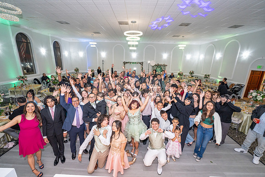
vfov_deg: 81.2
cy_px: 88
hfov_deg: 104.2
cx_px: 132
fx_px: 103
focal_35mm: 14
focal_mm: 14
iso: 1250
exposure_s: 1/160
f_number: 4
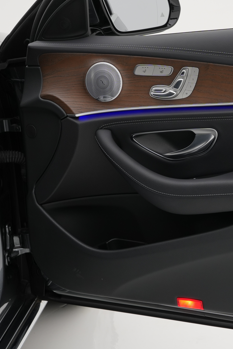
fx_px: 750
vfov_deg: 26.2
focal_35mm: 77
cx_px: 205
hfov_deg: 17.4
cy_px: 174
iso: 250
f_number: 7.1
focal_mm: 34.1
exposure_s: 1/50
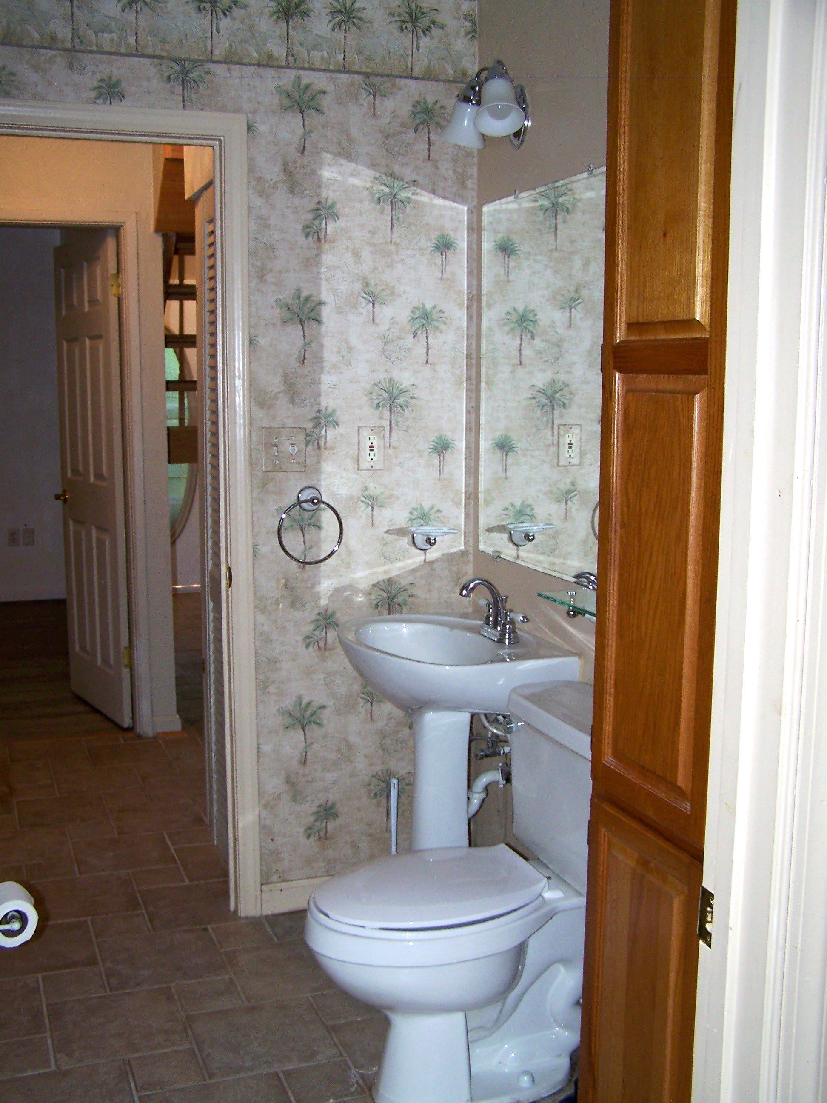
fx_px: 1210
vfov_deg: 49.0
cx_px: 414
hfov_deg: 37.7
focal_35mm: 38
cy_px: 552
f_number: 2.8
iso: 80
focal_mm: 6.3
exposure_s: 1/60
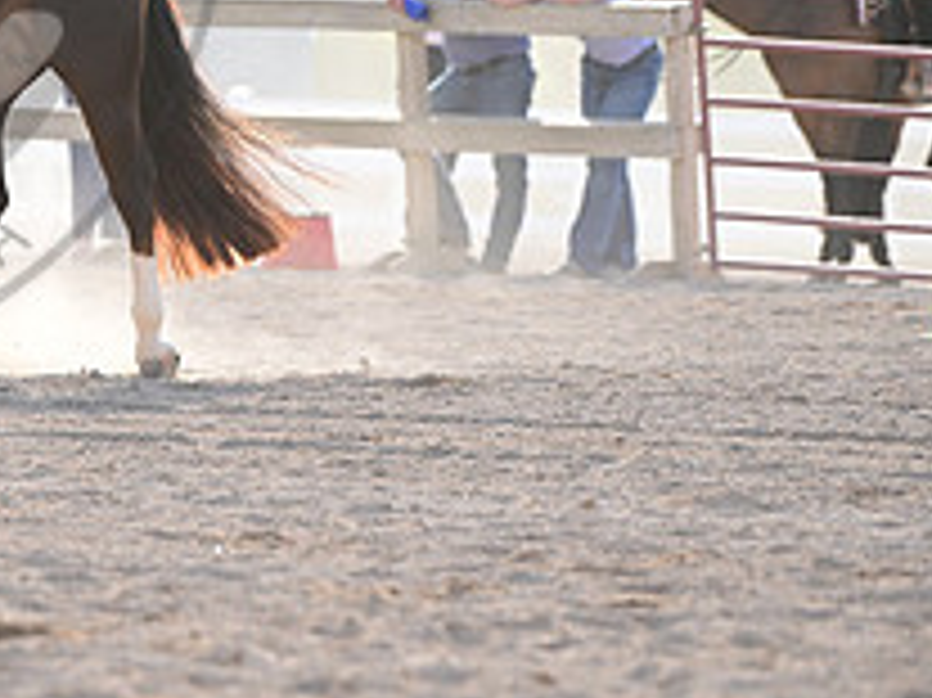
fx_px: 14504
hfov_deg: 3.7
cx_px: -306
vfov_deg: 2.8
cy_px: -119
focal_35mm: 539
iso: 1000
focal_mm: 200
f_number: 5
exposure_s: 1/2000
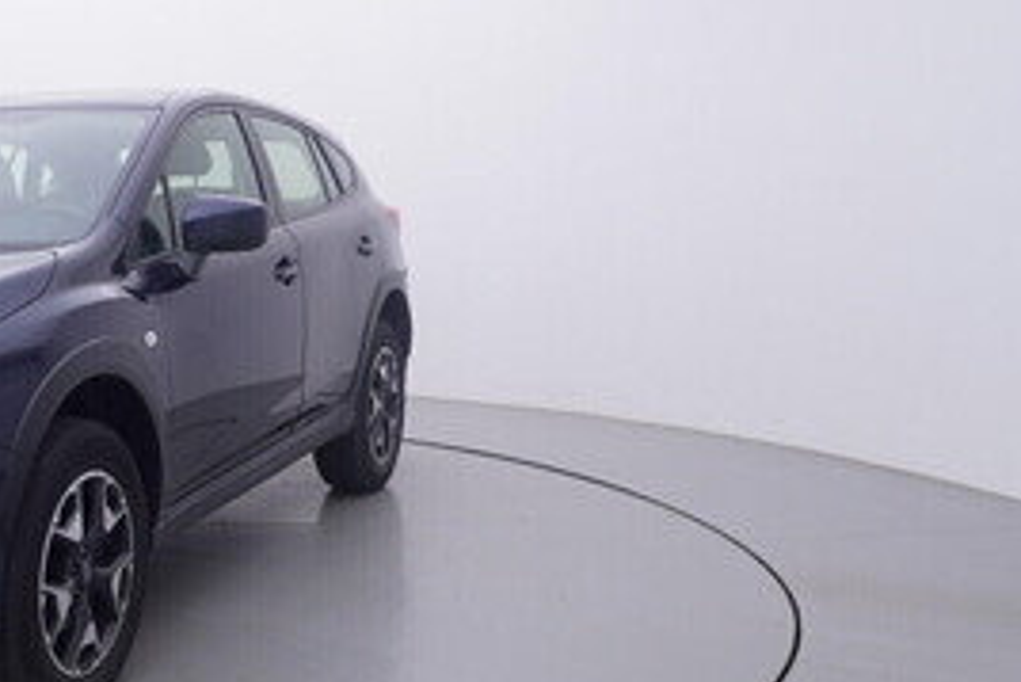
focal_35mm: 46
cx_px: 2
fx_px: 1306
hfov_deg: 38.1
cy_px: 356
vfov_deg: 29.3
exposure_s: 1/80
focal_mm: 15
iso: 200
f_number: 5
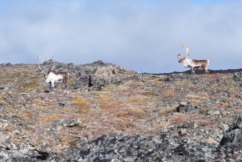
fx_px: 504
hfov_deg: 27.0
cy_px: 81
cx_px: 121
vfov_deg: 18.2
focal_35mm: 75
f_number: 10
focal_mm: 50
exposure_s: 1/320
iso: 200
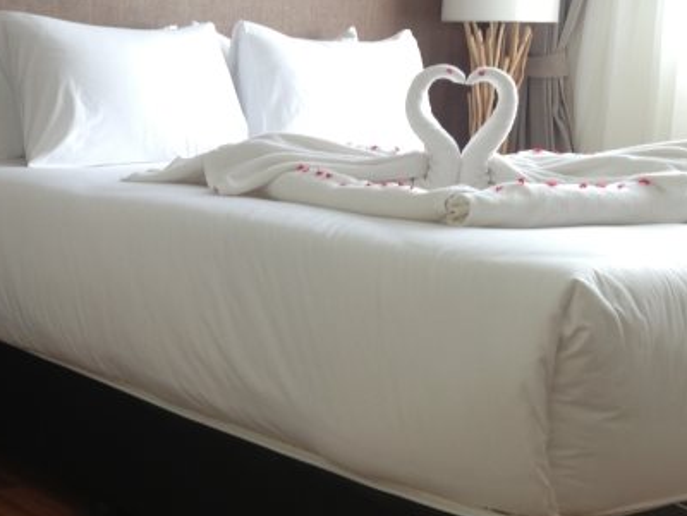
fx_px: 1389
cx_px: 62
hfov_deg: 26.8
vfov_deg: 21.0
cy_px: 234
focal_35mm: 70
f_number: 2.4
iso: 50
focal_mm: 4.28
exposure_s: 1/50
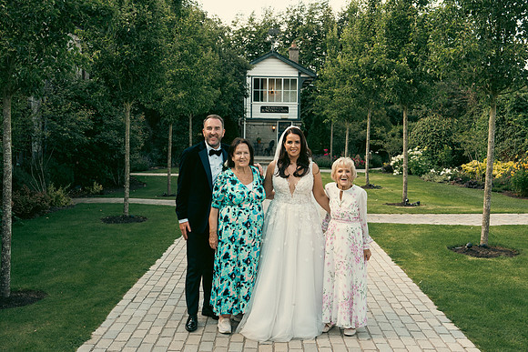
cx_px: 264
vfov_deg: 32.6
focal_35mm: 41
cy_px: 176
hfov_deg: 47.4
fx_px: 601
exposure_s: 1/500
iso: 640
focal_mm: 41
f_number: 5.6
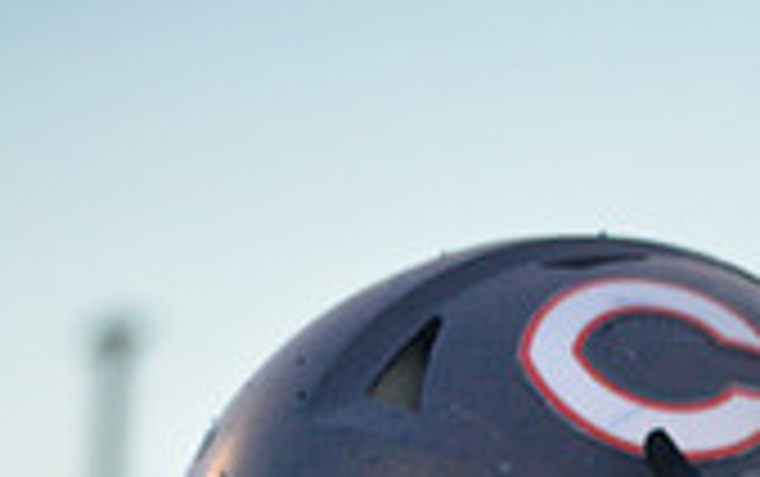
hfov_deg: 4.1
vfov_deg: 2.5
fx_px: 10636
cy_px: 1296
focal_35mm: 513
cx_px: 738
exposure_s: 1/500
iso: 1800
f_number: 4.5
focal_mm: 98
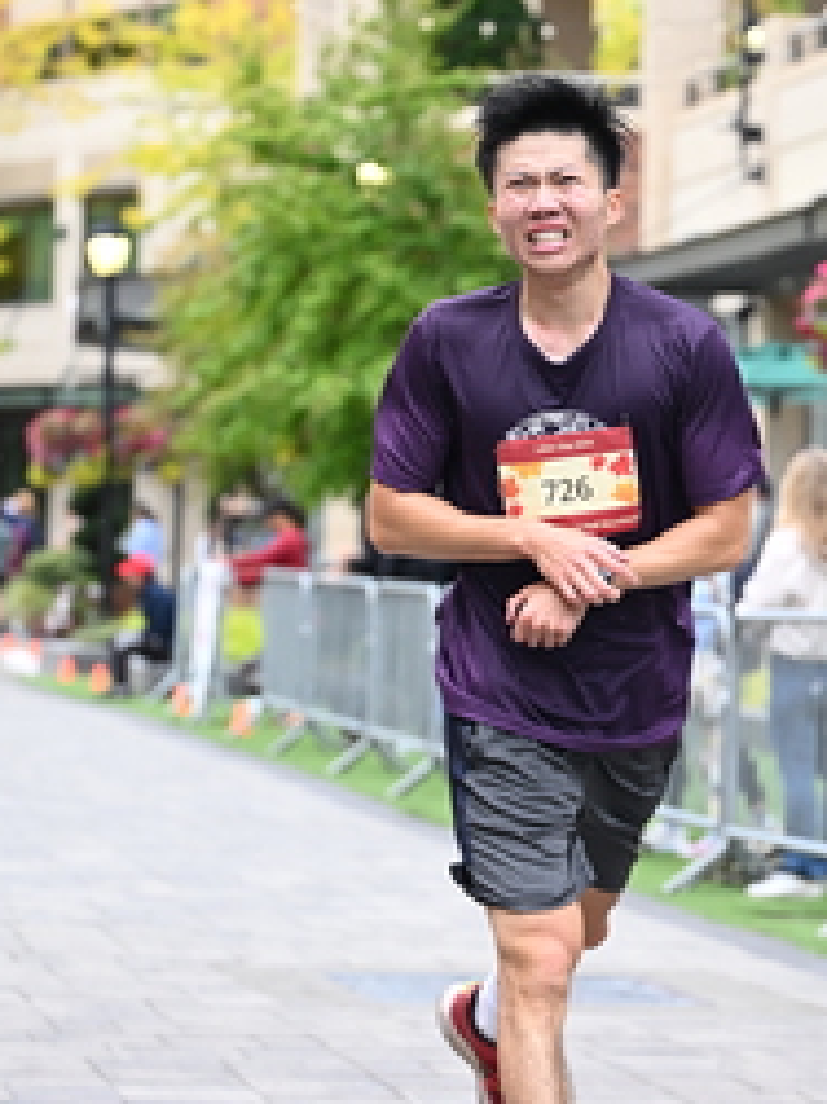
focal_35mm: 154
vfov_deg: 12.8
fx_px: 4910
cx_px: 609
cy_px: 647
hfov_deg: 9.6
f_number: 2.8
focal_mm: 73
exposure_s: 1/1600
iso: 1250
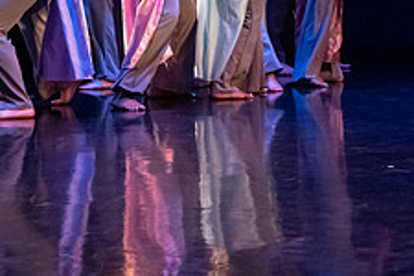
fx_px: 2369
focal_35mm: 206
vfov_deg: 6.6
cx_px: 175
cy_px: -116
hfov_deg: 10.0
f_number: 4.5
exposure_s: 1/400
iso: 6400
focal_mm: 64
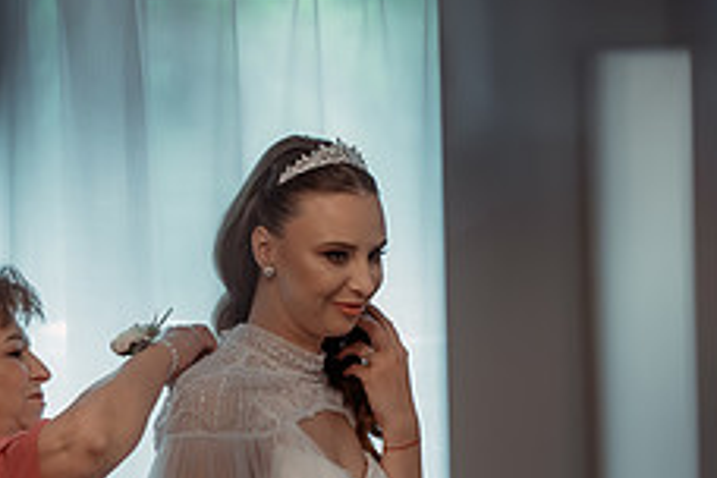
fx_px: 4919
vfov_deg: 5.6
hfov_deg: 8.3
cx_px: 612
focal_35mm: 247
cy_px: 420
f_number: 3.5
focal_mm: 85
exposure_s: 1/250
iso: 1600
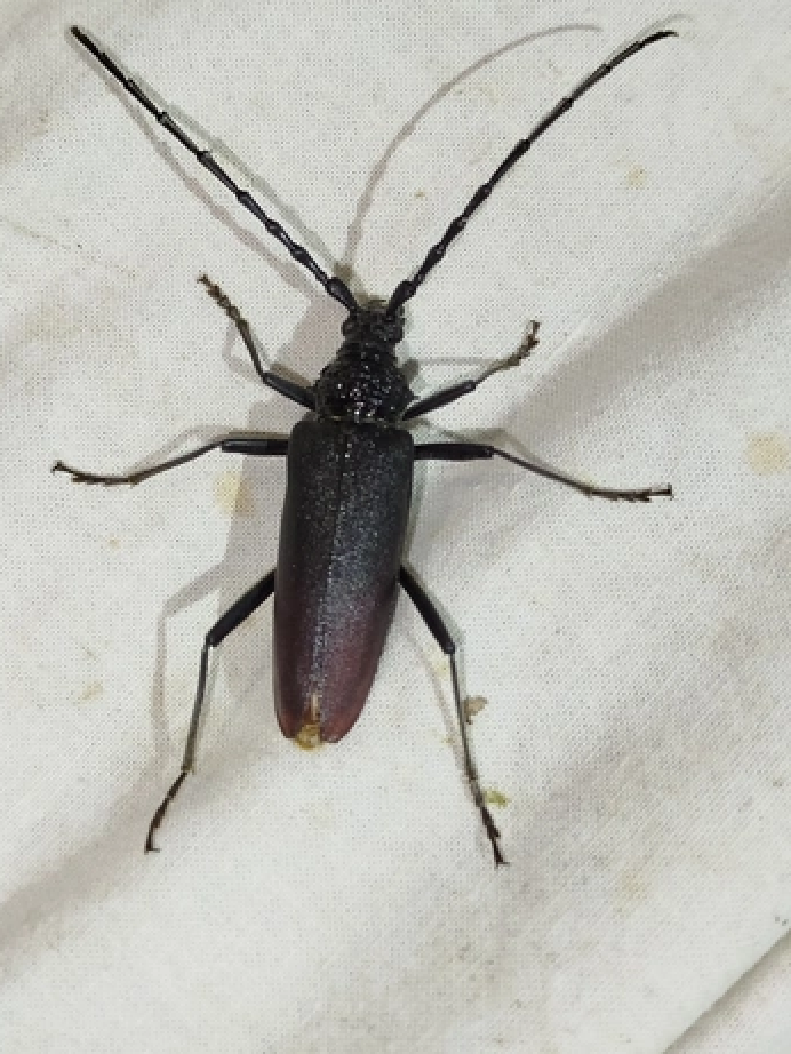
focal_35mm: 43
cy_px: 380
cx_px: 352
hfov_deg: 33.6
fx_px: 1310
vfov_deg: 43.4
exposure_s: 1/50
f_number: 1.7
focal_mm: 5.31
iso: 80
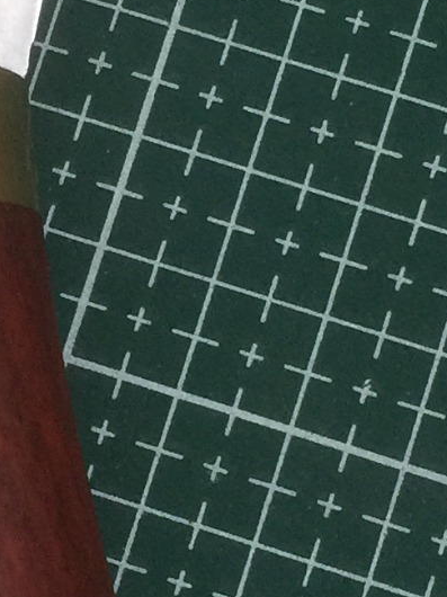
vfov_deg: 13.5
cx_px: 95
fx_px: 2516
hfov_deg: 10.1
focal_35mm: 146
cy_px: 250
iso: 80
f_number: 2.2
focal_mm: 4.15
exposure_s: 1/33
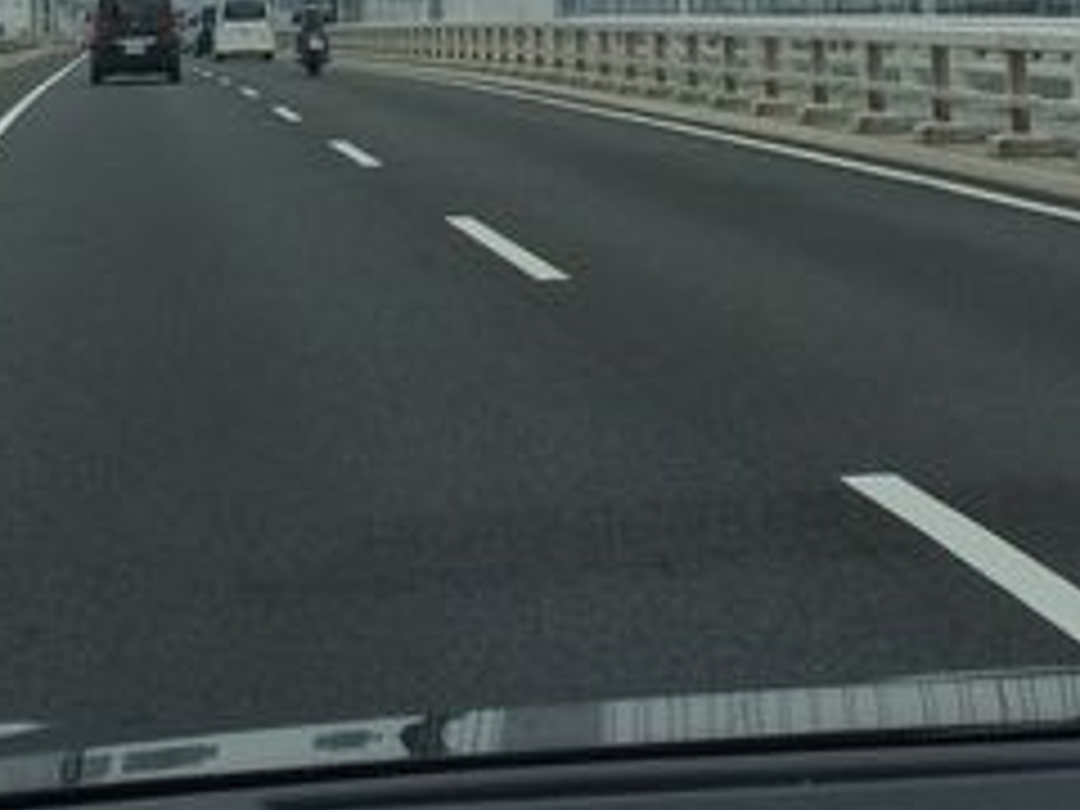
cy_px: -320
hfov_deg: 19.5
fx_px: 3120
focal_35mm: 100
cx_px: 302
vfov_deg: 14.1
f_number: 2.2
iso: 32
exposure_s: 1/3165
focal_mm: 4.12
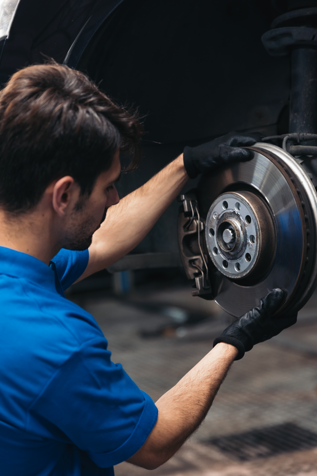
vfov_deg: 28.8
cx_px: 158
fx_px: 924
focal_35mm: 70
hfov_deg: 19.5
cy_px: 238
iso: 800
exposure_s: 1/80
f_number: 3.2
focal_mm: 70
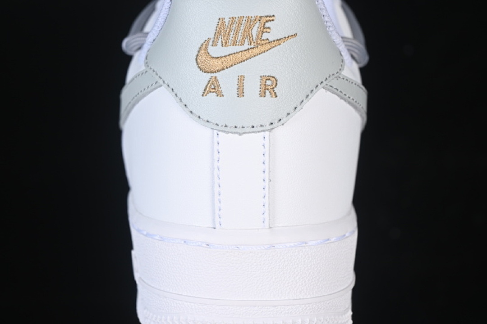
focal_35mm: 75
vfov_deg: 18.2
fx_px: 1015
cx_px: 244
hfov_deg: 27.0
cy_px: 162
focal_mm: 50
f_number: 7.1
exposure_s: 1/80
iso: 160
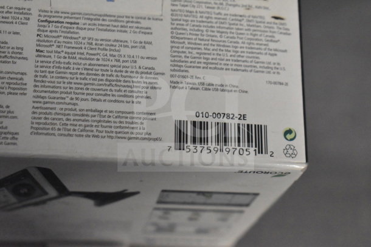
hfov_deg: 24.6
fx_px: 850
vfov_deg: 16.6
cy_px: 124
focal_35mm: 82
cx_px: 186
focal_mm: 55
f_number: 5.6
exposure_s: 1/100
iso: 9000
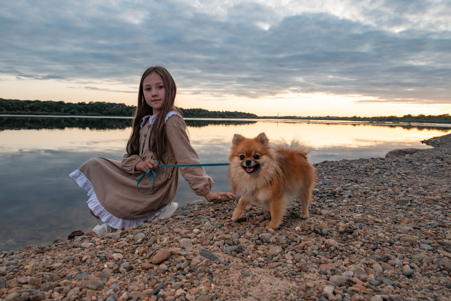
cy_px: 150
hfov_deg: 70.3
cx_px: 226
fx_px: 321
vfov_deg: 50.3
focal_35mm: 26
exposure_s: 1/250
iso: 250
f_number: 5.6
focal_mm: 24
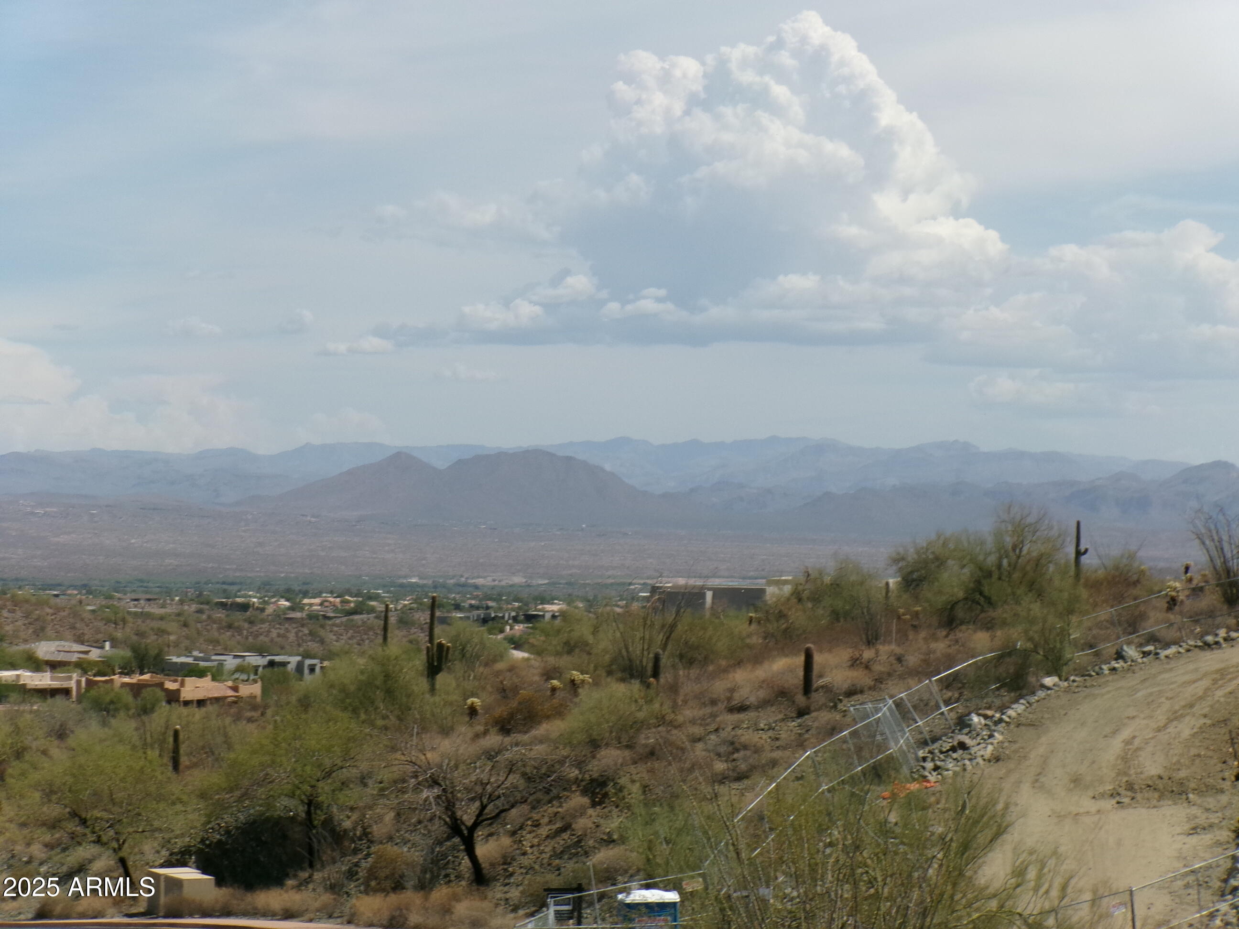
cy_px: 464
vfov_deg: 12.9
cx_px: 620
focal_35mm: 115
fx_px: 4116
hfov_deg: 17.1
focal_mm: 20.6
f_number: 16.5
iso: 100
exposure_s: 1/120
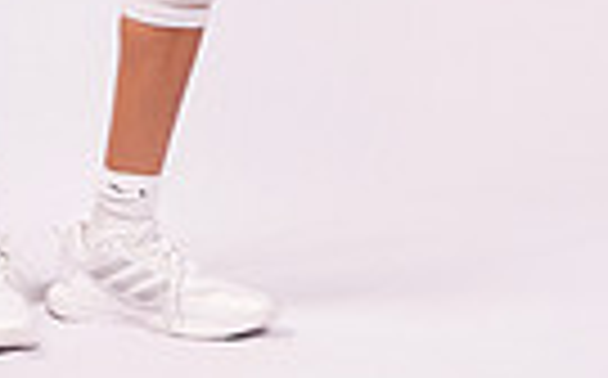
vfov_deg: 5.3
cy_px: -603
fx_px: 3939
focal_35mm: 238
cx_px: 0
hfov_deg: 8.8
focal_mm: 70
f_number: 5.6
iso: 200
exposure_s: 1/200
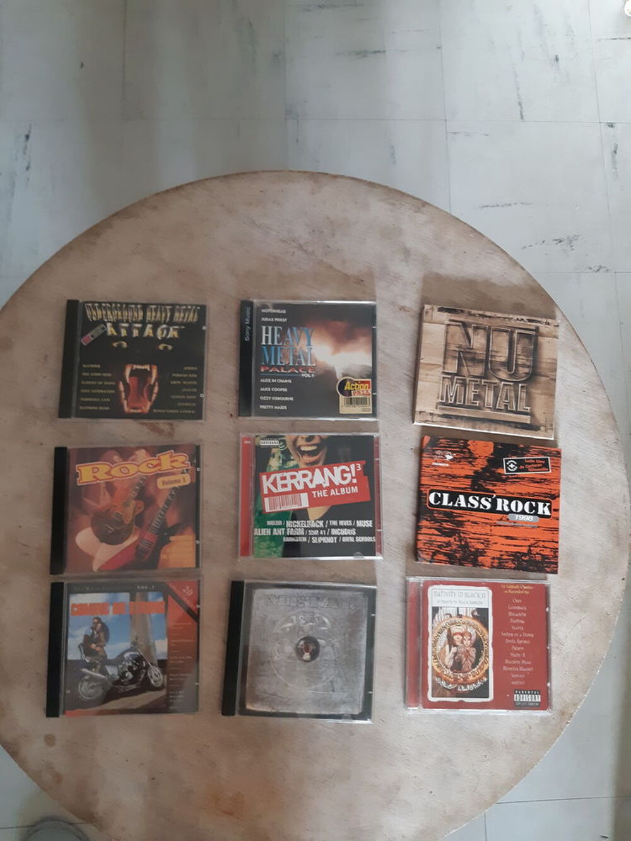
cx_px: 316
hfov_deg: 53.1
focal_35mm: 26
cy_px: 420
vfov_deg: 67.3
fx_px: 632
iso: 320
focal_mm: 3.93
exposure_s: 1/50
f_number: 1.7
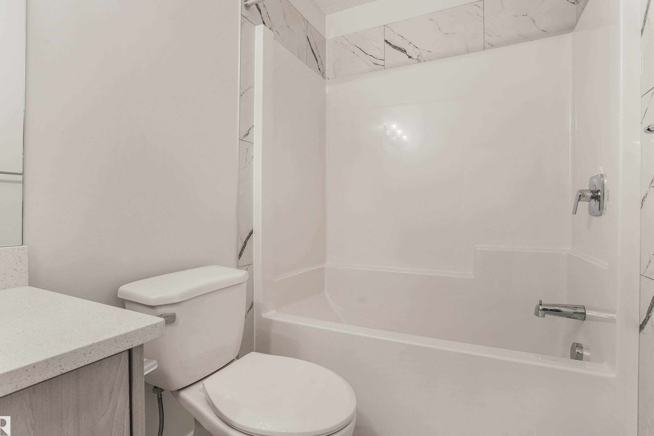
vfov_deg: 70.4
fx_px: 309
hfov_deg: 93.3
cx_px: 335
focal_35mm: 17
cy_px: 215
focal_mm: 16
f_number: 8
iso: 400
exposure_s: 1/13
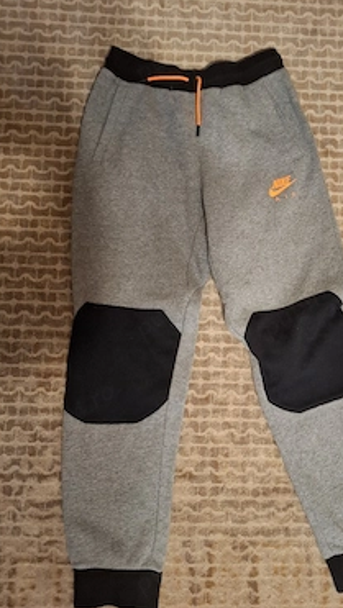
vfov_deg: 69.8
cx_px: 222
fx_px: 436
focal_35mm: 27
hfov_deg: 42.5
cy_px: 316
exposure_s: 1/25
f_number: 1.8
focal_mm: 5.54
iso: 640
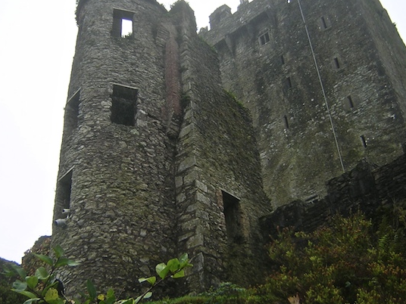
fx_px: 504
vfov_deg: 33.6
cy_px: 147
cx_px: 184
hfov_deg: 43.8
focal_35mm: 43
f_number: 2.6
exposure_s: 1/142
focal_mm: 4.7
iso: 100
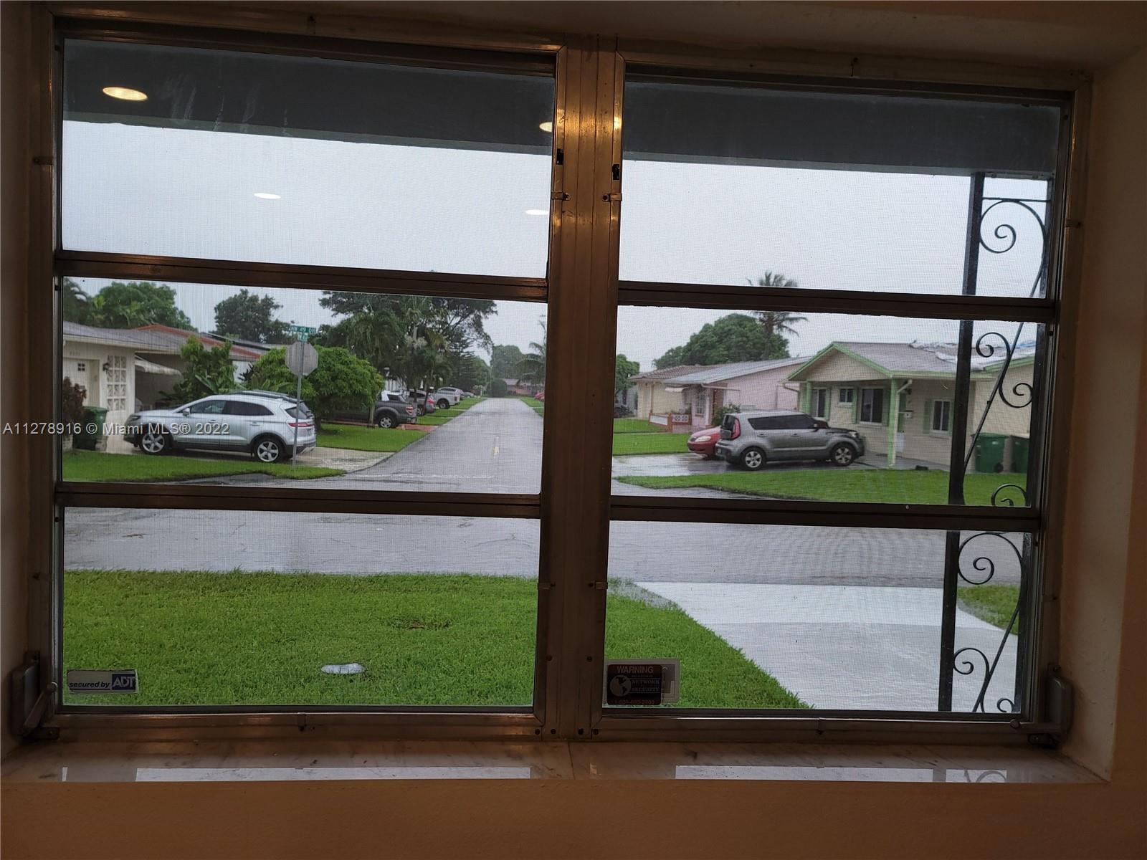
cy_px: 430
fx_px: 828
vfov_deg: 54.9
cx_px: 574
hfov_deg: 69.4
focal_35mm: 25
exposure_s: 1/60
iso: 50
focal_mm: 7
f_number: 1.8
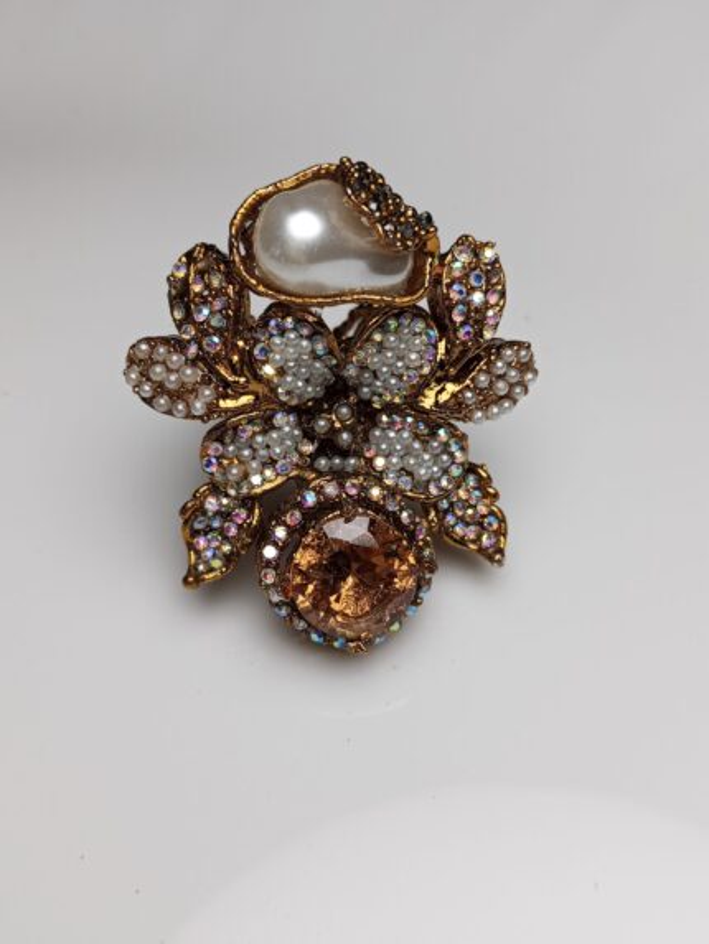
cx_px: 354
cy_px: 472
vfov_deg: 51.3
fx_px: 983
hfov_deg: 39.7
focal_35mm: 36
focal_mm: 3.98
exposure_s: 1/298
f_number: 1.8
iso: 50
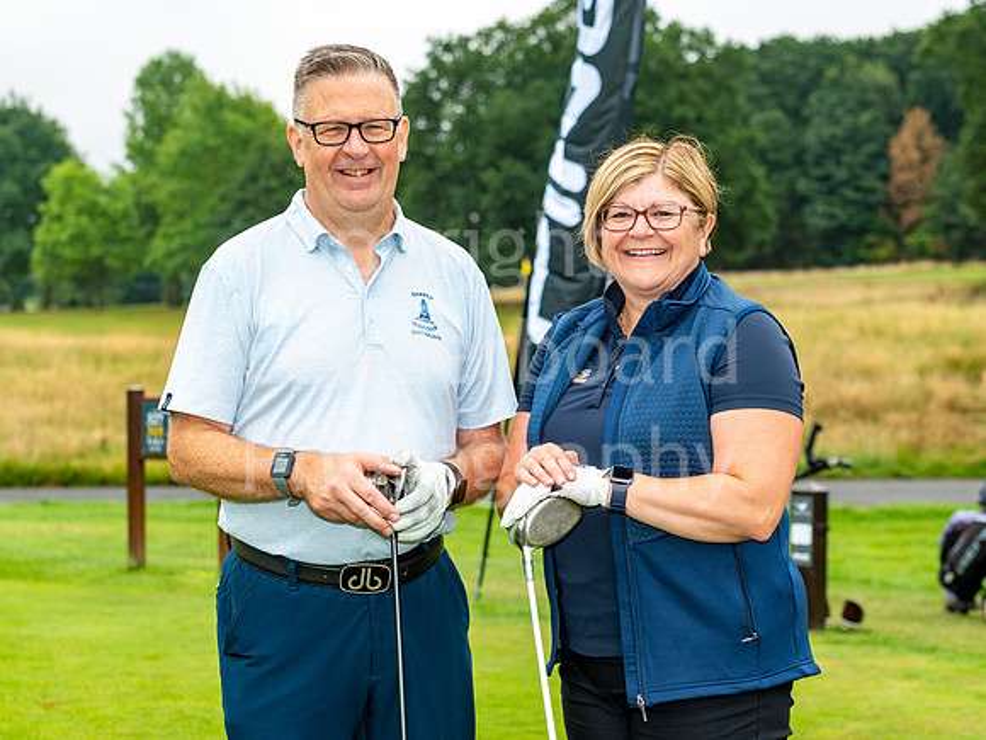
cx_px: 487
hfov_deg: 22.4
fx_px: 2494
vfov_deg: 16.9
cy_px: 349
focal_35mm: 88
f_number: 5.6
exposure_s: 1/160
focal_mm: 70
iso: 200
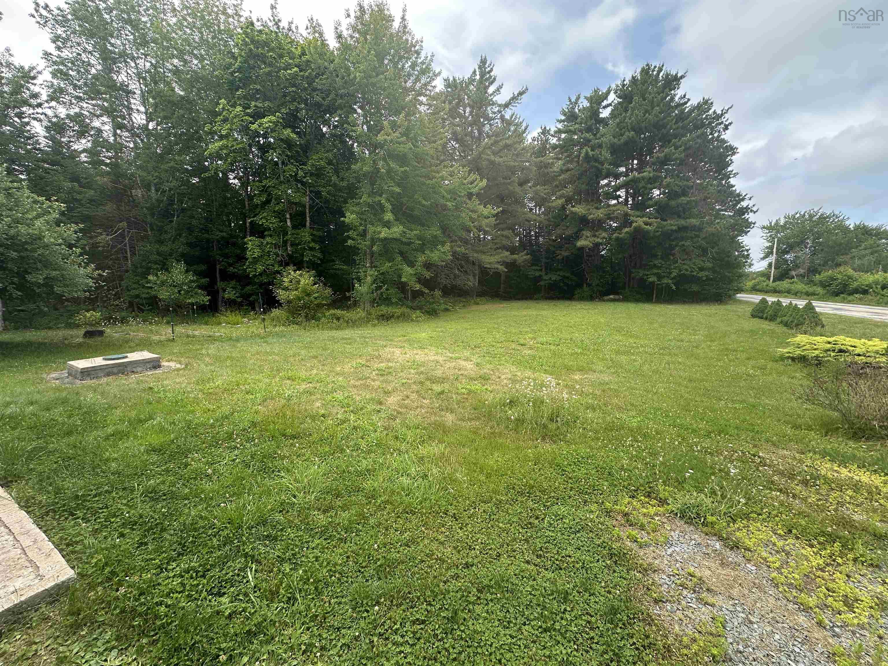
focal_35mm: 14
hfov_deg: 102.1
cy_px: 333
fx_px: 359
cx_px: 444
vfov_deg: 85.7
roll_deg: -0.5
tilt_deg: -5.3
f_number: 2.2
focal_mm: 2.22
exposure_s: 1/376
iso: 40
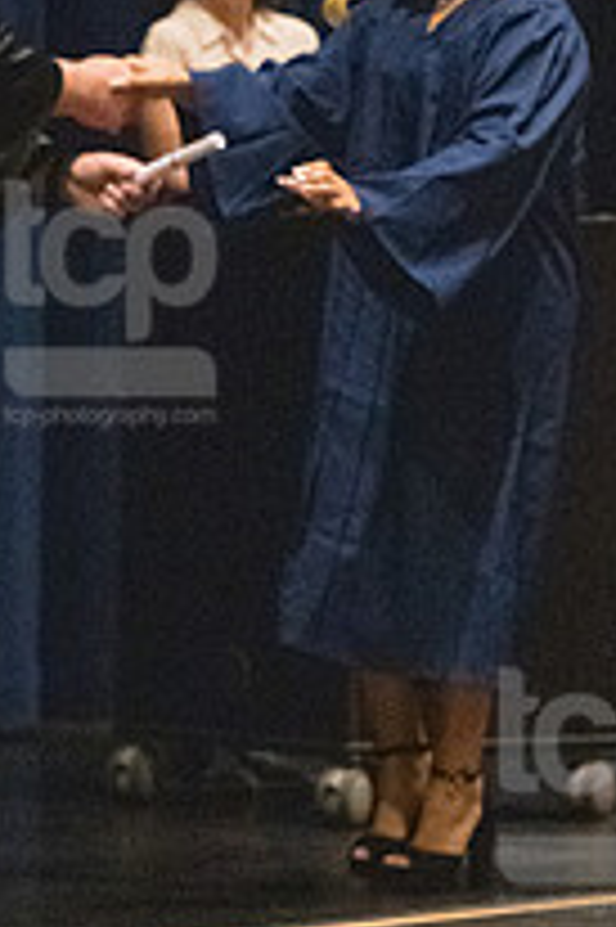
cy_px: 302
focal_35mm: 427
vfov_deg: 4.8
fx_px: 10977
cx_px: 110
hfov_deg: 3.2
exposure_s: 1/400
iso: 10000
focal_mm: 130
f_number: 3.2
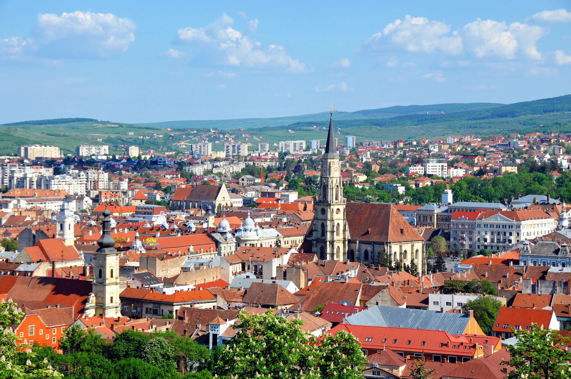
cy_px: 190
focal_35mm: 90
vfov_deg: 15.1
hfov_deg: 22.6
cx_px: 286
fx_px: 1426
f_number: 10
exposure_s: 1/400
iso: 200
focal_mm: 60
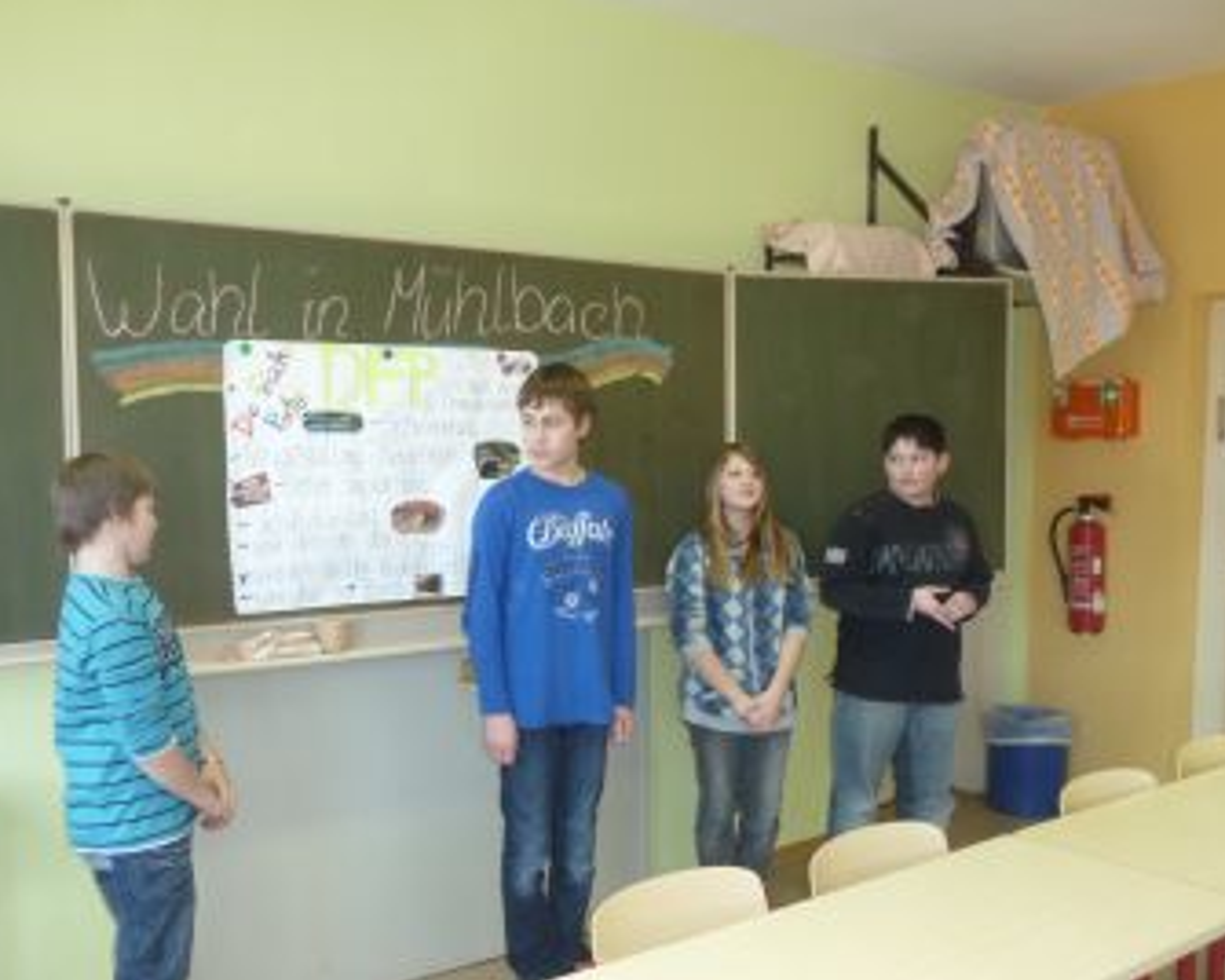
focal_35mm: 35
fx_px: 1269
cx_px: 574
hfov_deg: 51.5
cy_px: 538
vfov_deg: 42.2
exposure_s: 1/30
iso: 200
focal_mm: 5
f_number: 3.4
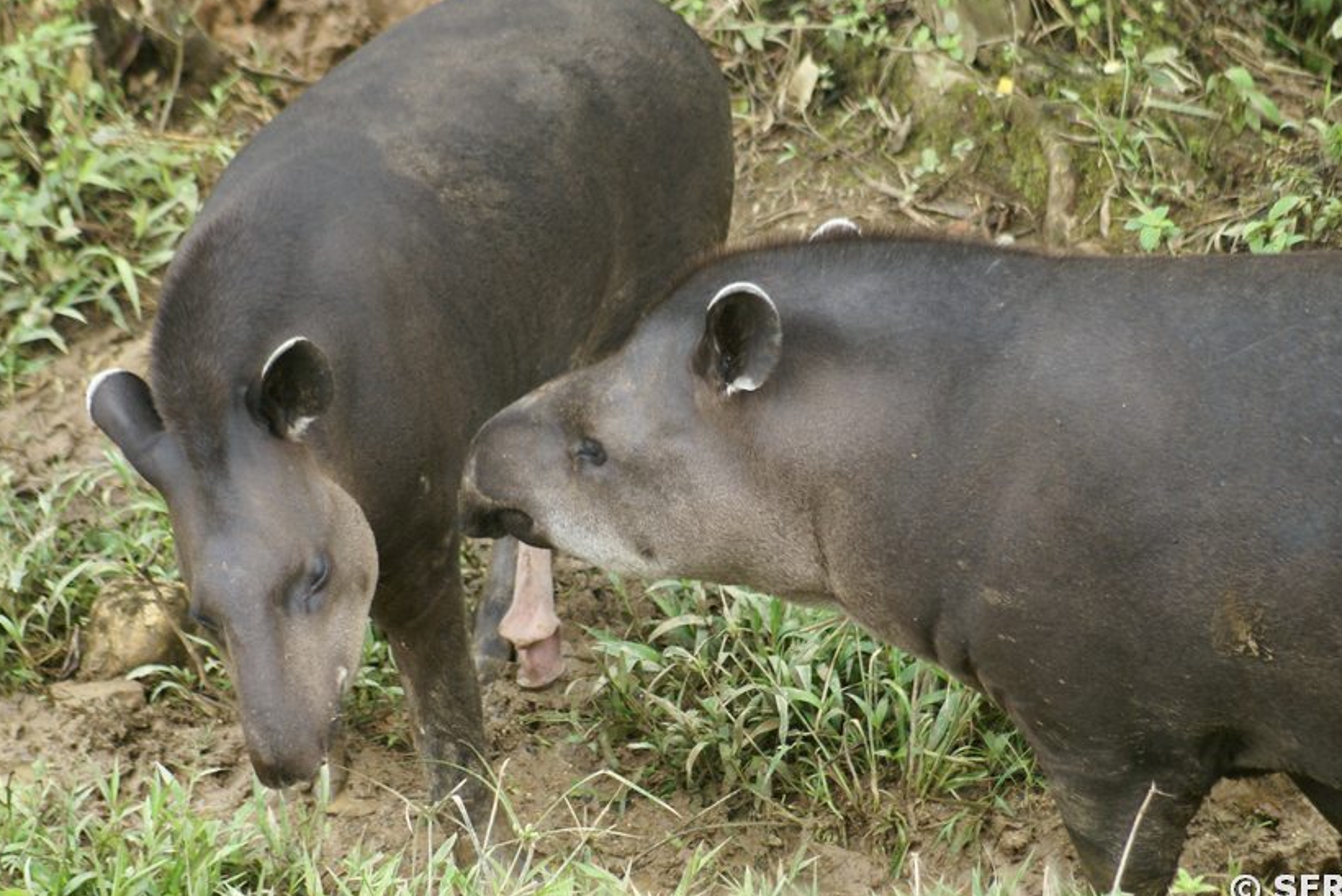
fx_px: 8580
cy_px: 427
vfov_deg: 6.0
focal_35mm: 230
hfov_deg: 8.9
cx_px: 704
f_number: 5
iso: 400
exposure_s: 1/250
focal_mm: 140
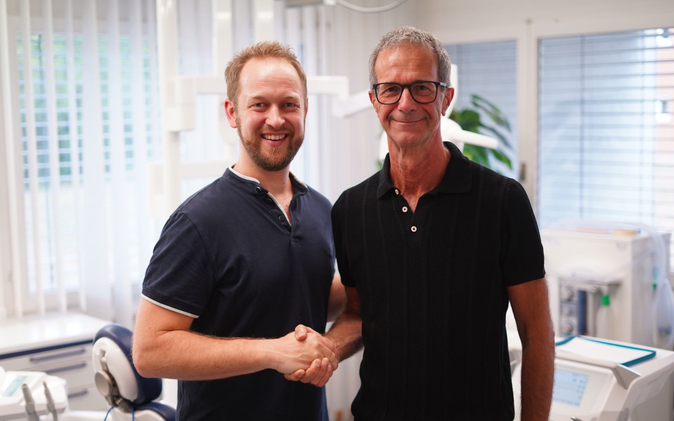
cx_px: 338
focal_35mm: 53
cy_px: 229
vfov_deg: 24.4
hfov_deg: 38.2
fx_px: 974
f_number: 1.8
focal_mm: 50
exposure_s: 1/160
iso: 400
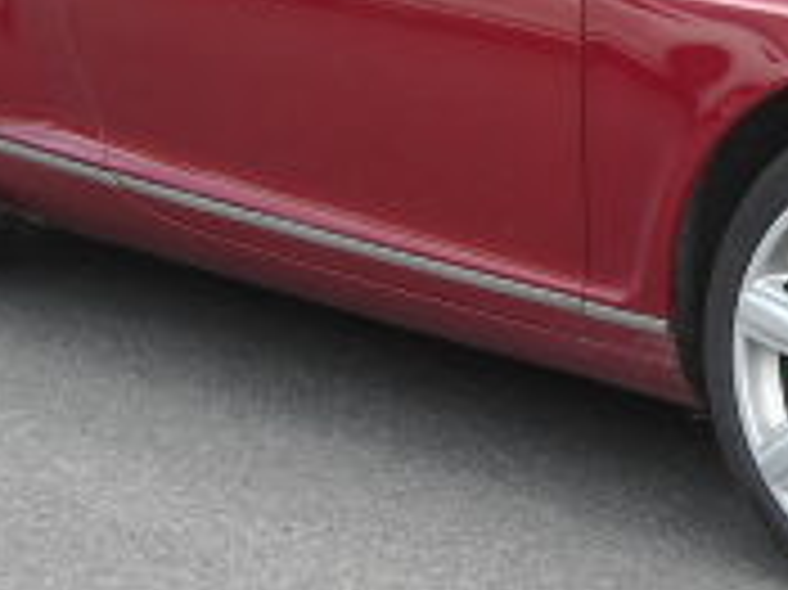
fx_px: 2912
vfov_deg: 11.5
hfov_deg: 15.0
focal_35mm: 128
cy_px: 90
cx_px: 910
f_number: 2.8
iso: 64
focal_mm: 5.7
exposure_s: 1/168
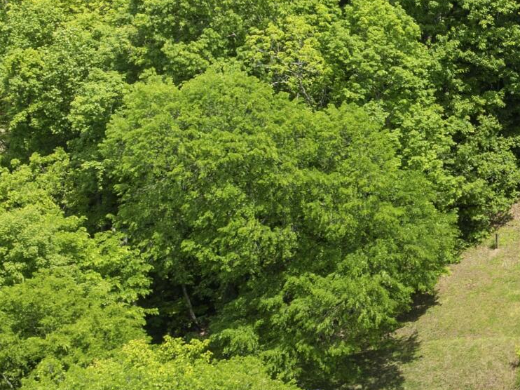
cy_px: 218
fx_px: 1457
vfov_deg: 15.2
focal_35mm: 97
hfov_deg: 18.9
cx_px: 658
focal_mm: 12.29
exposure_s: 1/120
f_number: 2.8
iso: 110
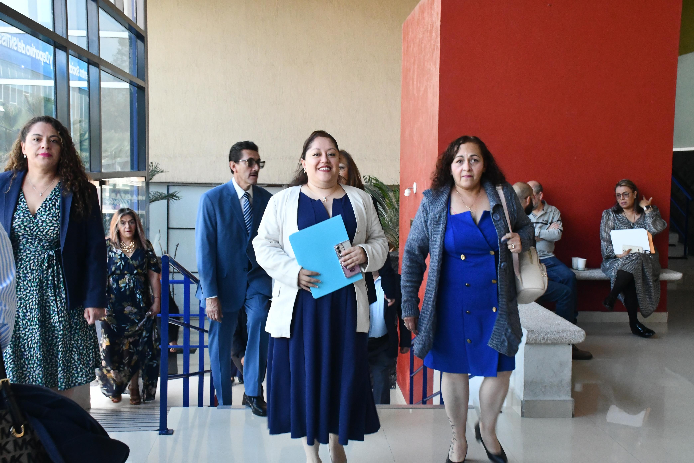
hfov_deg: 43.6
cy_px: 232
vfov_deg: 29.9
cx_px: 347
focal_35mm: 45
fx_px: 867
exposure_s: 1/60
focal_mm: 30
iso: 4000
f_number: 13
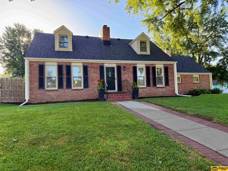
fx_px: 158
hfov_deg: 71.6
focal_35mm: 24
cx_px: 114
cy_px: 86
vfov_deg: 56.8
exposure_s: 1/426
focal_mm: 6.76
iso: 100
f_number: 1.78
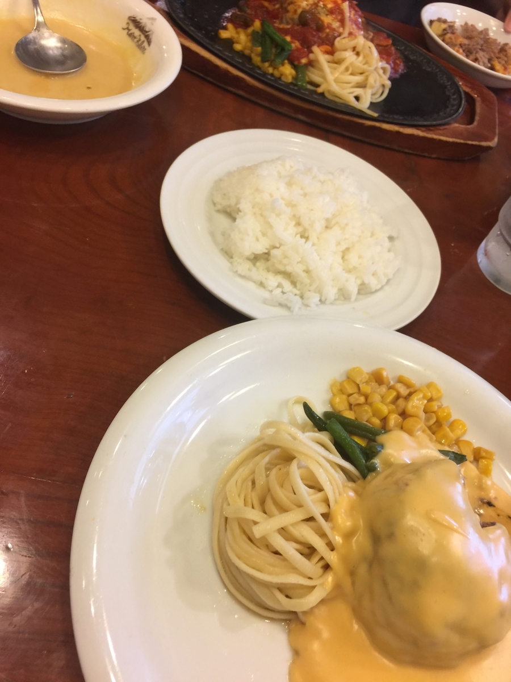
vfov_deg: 61.7
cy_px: 341
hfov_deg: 48.2
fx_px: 571
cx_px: 256
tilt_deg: -49.0
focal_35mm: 29
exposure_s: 1/17
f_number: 2.2
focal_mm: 4.15
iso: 50
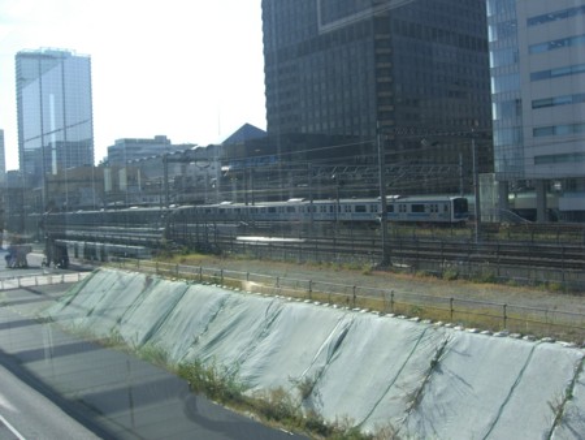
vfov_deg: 37.8
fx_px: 643
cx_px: 292
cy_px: 220
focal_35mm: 38
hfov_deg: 49.0
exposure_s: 1/500
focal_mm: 7.9
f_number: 4
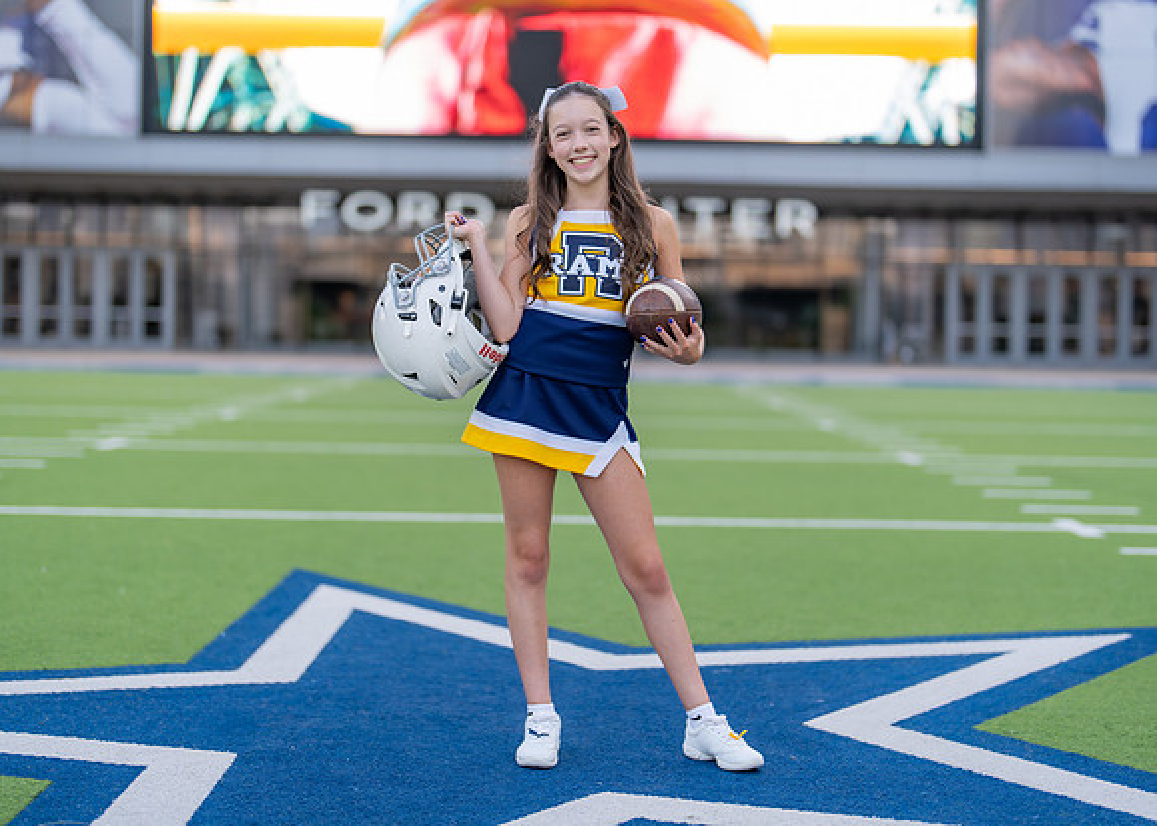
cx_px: 585
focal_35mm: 58
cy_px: 371
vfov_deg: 24.5
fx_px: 1898
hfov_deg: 33.9
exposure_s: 1/500
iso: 100
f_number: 1.2
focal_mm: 50
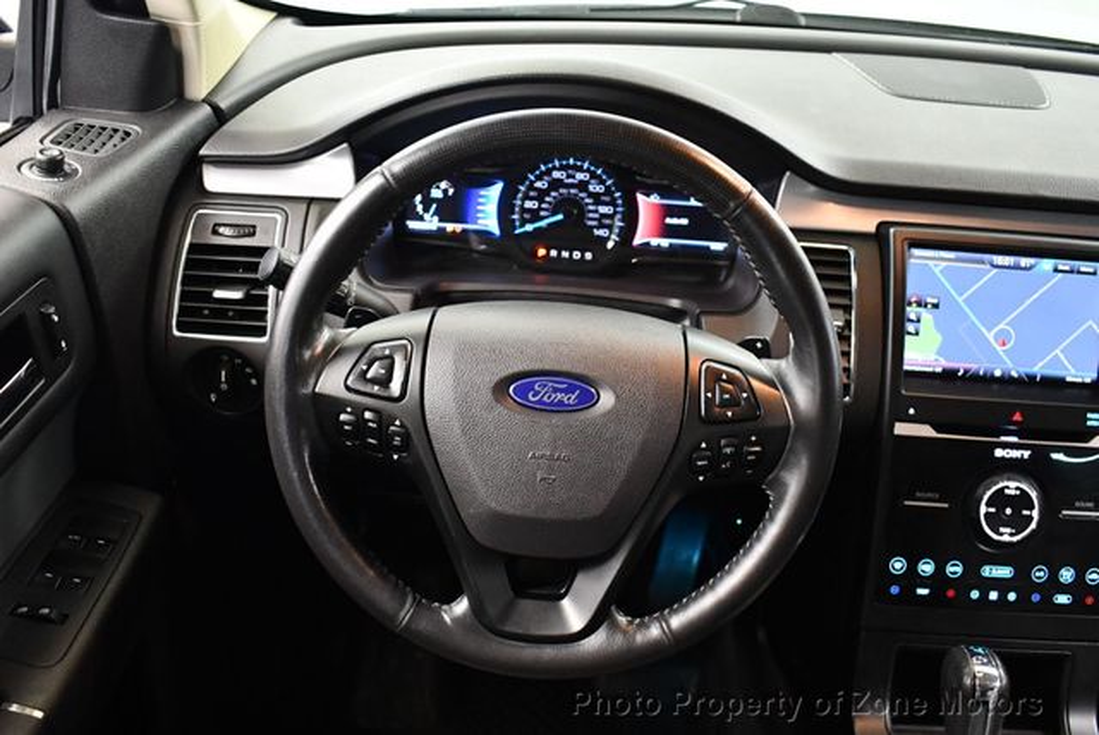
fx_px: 1100
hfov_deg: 53.1
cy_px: 368
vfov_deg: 36.9
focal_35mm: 36
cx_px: 550
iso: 3600
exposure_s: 1/60
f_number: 3.5
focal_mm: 18
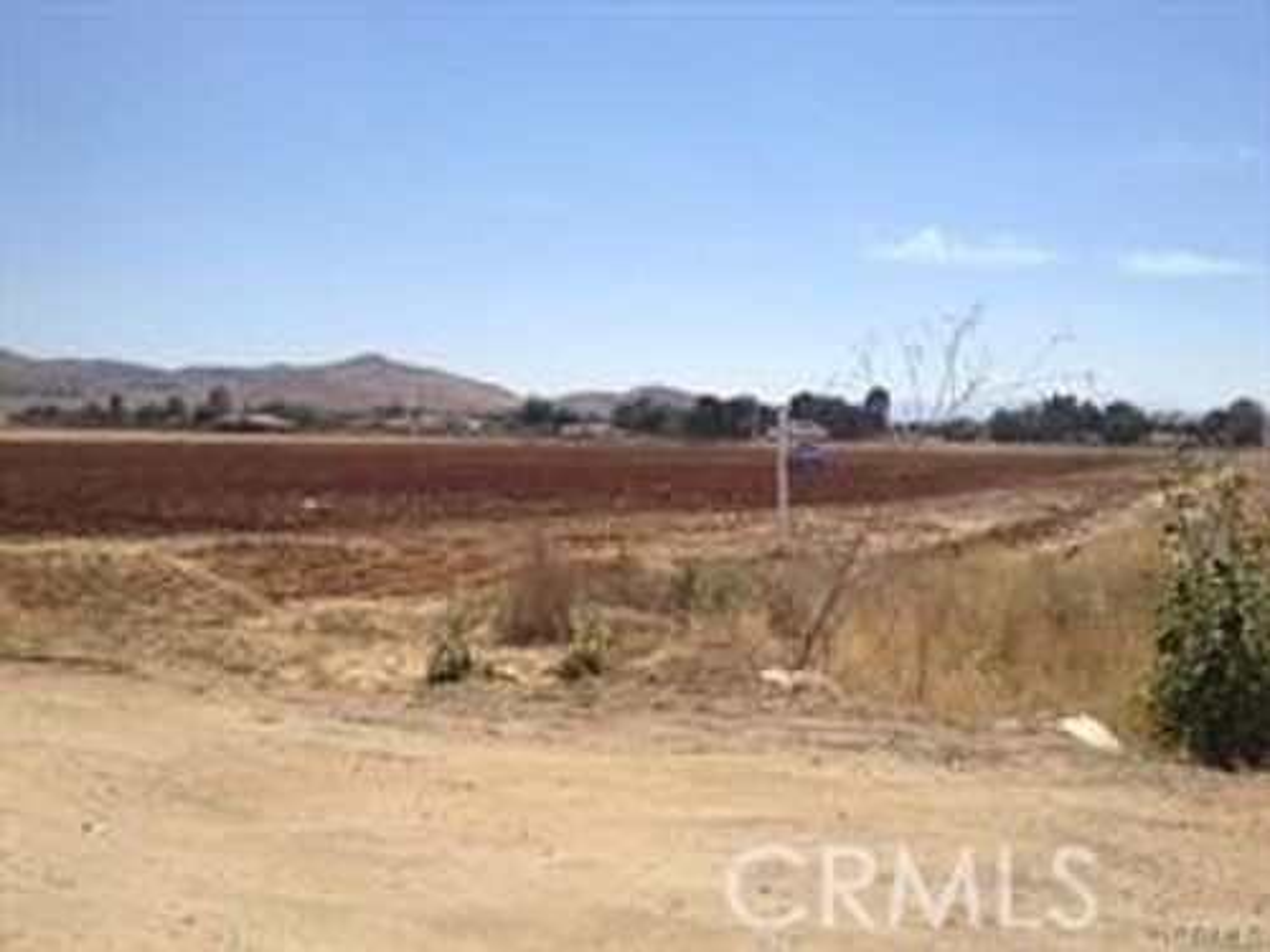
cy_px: 476
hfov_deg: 52.6
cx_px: 635
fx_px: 1284
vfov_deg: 40.7
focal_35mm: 35
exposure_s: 1/2632
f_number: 2.4
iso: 50
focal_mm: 4.28
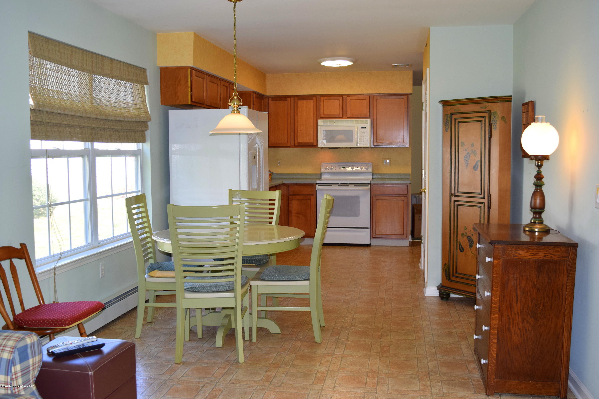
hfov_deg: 53.1
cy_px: 200
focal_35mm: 36
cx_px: 300
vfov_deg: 36.9
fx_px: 599
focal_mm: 24
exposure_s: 1/125
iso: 500
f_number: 5.6
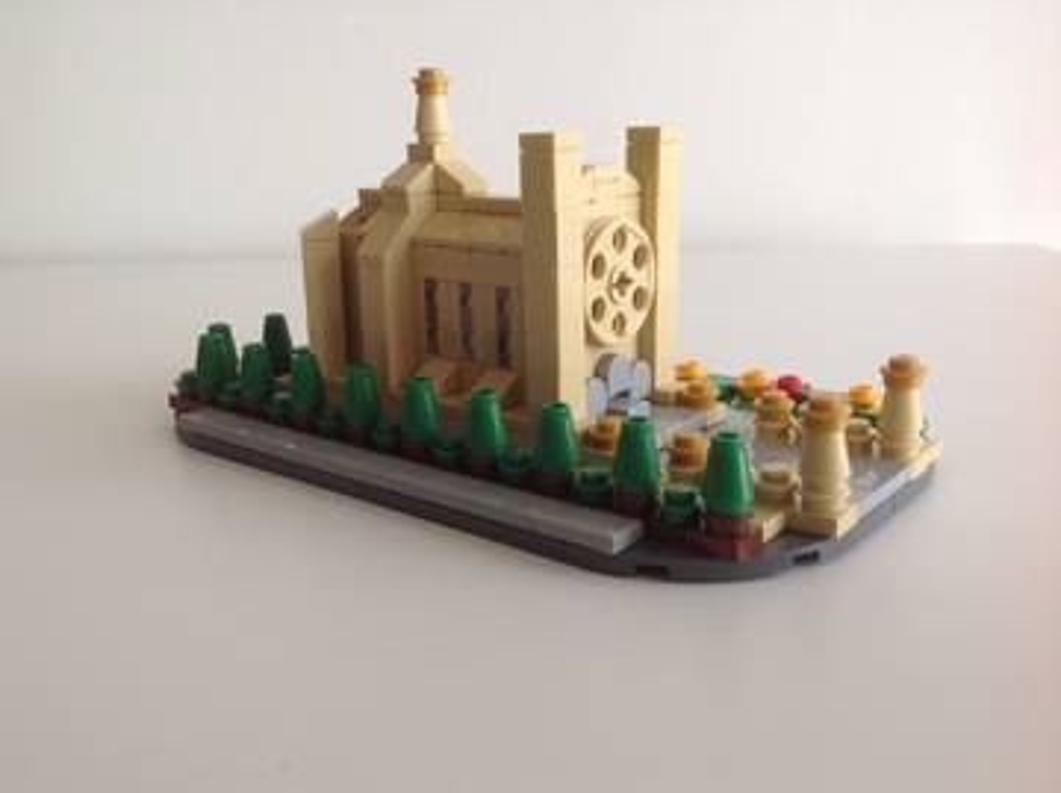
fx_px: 1071
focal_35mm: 35
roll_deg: -1.0
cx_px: 530
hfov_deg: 52.7
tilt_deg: -16.1
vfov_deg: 40.6
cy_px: 396
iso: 64
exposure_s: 1/60
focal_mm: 4.28
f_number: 2.4
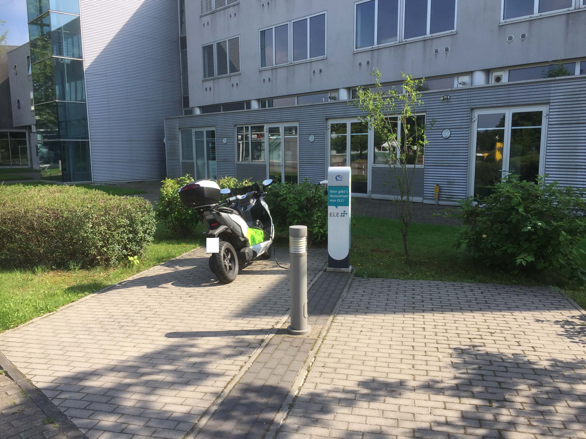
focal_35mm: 29
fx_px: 491
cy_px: 220
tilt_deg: -9.0
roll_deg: +0.0
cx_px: 293
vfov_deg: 48.2
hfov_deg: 61.7
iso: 32
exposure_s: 1/879
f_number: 2.2
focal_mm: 4.15
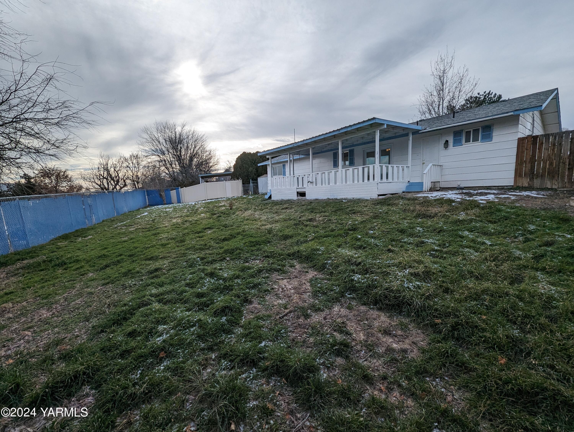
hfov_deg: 106.1
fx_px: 216
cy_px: 216
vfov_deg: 90.0
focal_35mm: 13
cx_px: 287
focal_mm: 1.95
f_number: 2.2
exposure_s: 1/1733
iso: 39
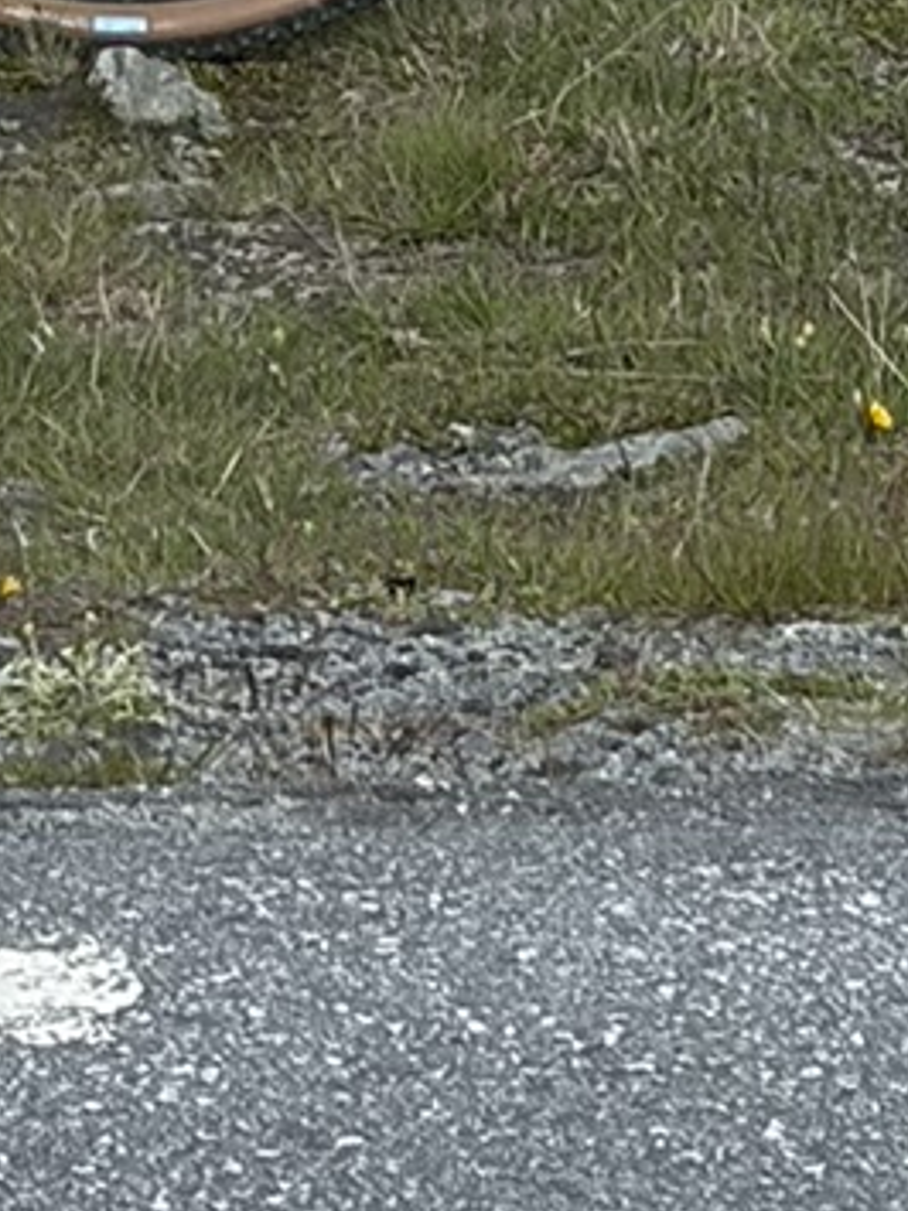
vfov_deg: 6.2
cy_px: -1992
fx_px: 10499
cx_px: -437
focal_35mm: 300
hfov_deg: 4.9
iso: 32
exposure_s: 1/1957
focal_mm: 5.96
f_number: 1.6
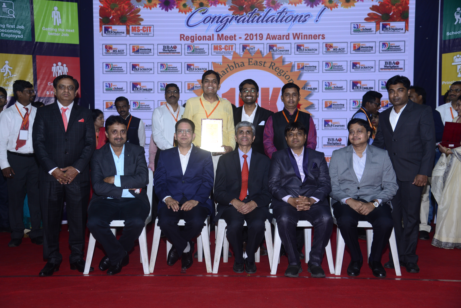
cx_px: 230
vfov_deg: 33.4
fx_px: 512
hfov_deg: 48.4
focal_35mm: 40
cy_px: 154
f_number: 4
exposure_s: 1/125
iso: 640
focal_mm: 40
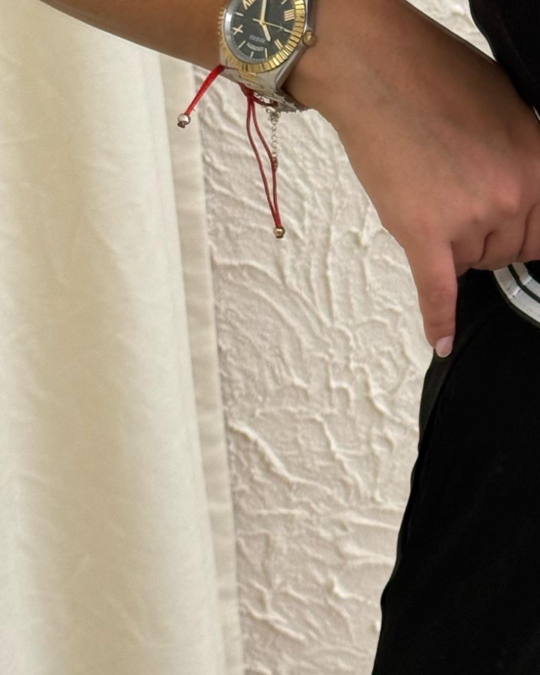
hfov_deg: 11.1
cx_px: 705
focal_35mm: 136
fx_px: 2717
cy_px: 209
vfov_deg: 14.1
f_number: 1.78
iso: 160
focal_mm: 6.76
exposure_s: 1/60
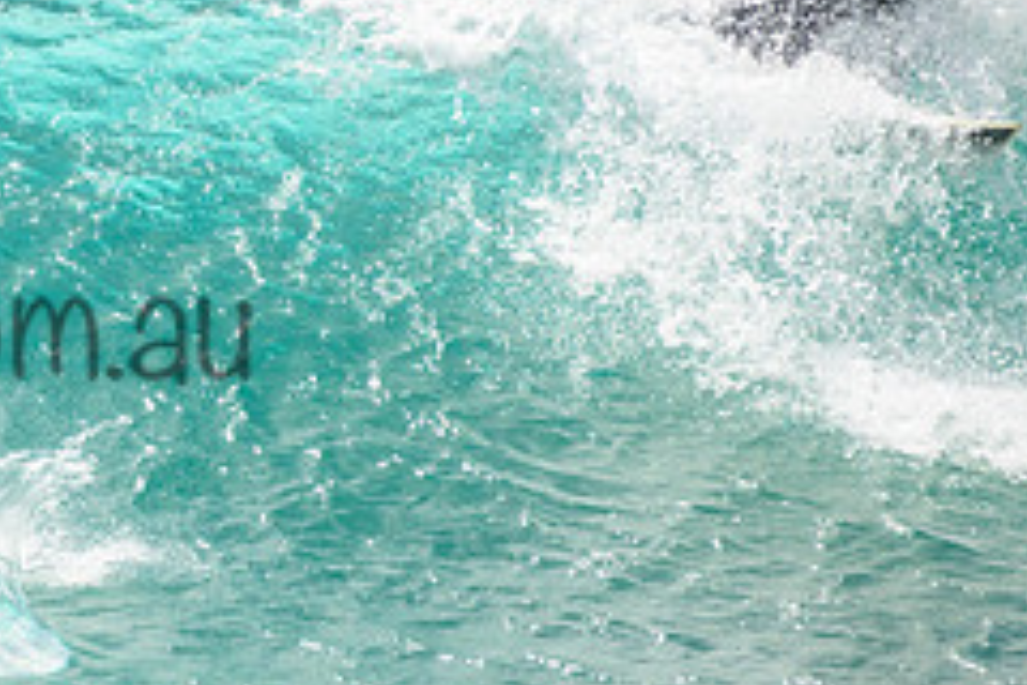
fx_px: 55254
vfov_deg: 0.7
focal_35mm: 1937
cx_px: -201
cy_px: 280
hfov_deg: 1.1
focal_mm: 800
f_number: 11
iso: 900
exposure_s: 1/2000
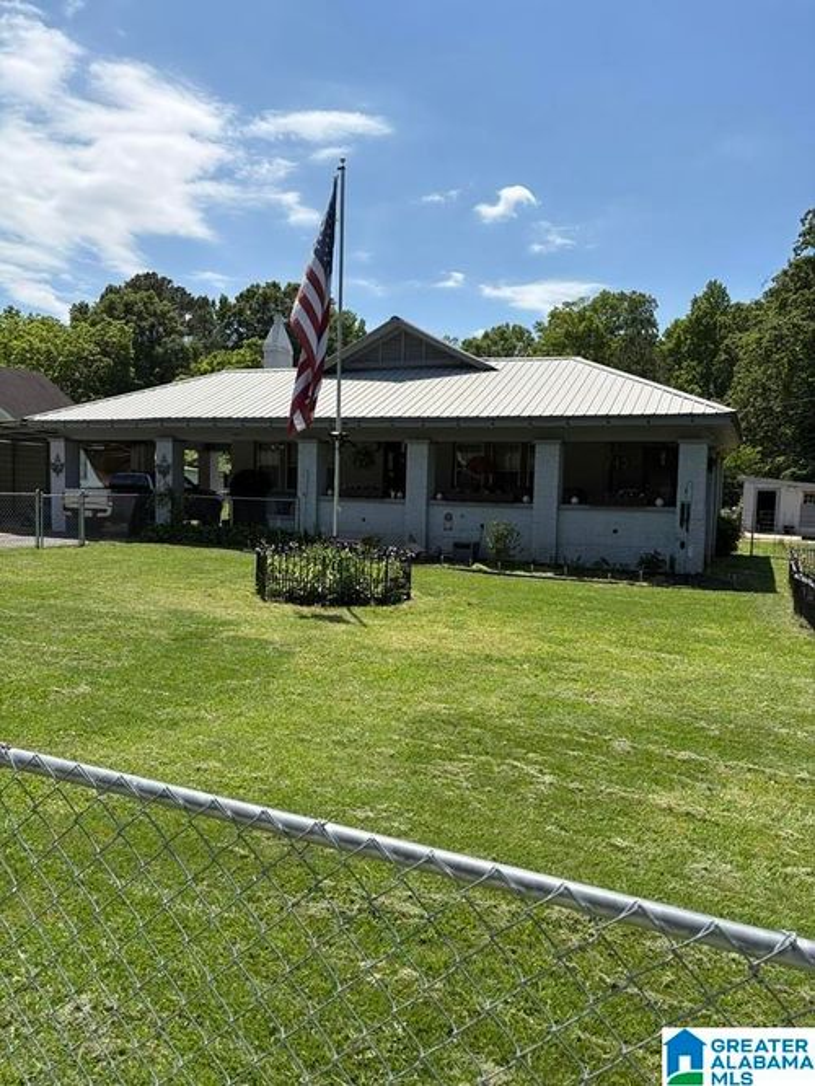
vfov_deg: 67.3
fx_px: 816
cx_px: 408
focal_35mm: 26
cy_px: 543
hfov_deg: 53.1
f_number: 1.6
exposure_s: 1/4065
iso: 50
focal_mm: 5.96
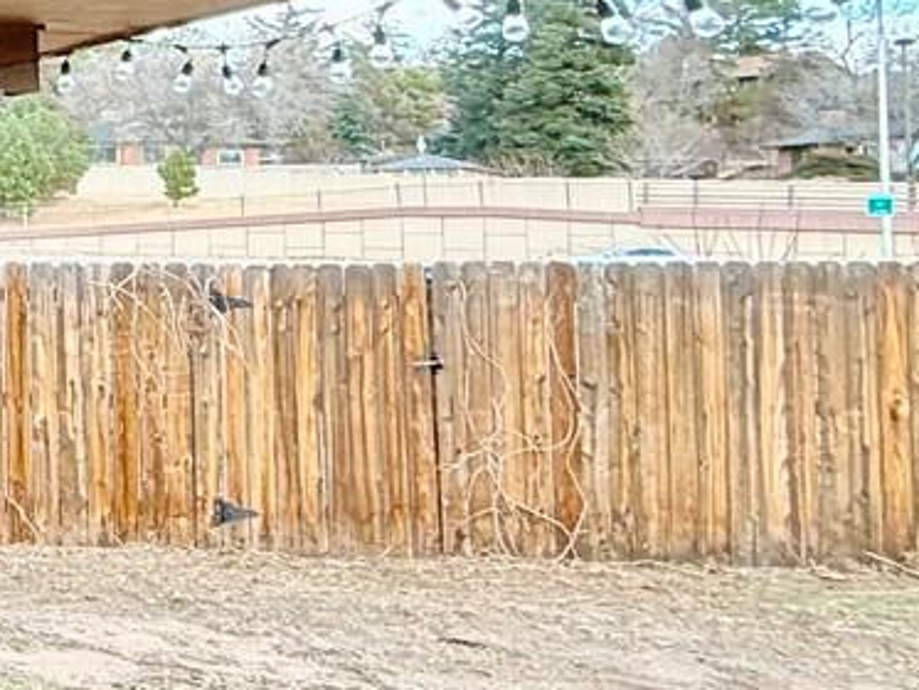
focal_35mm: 60
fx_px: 1593
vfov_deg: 24.1
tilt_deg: +2.9
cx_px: -995
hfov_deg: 18.2
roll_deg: -1.1
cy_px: 158
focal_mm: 2.22
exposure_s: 1/99
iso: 50
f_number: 2.2
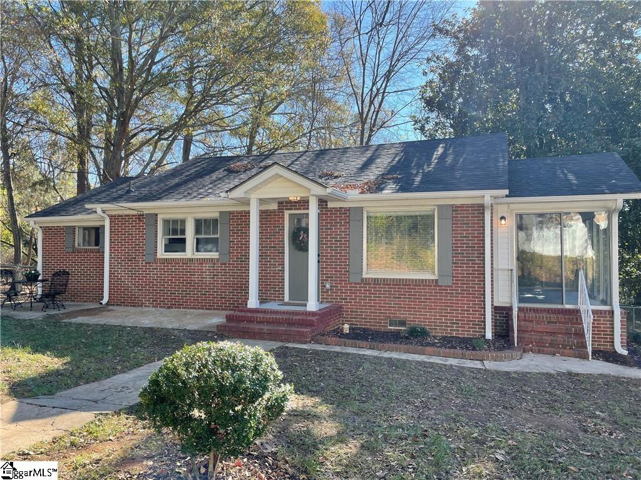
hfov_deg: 67.3
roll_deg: -0.3
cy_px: 240
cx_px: 320
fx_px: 481
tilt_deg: +2.5
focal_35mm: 26
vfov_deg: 53.1
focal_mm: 4.2
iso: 32
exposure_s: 1/609
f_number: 1.6
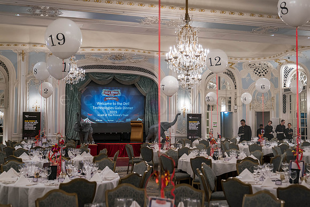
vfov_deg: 30.3
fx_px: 382
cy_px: 104
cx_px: 155
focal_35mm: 44
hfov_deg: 44.2
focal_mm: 44
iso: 1250
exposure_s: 1/100
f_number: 2.8
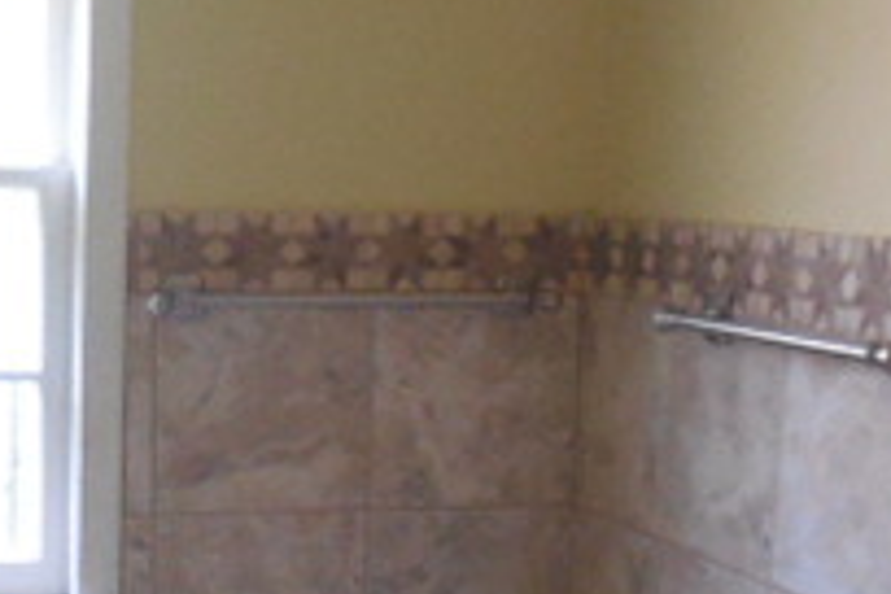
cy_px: 629
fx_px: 2104
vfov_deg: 15.7
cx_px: 214
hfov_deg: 23.6
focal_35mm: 85
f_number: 3.5
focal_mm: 4.6
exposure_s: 1/15
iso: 800
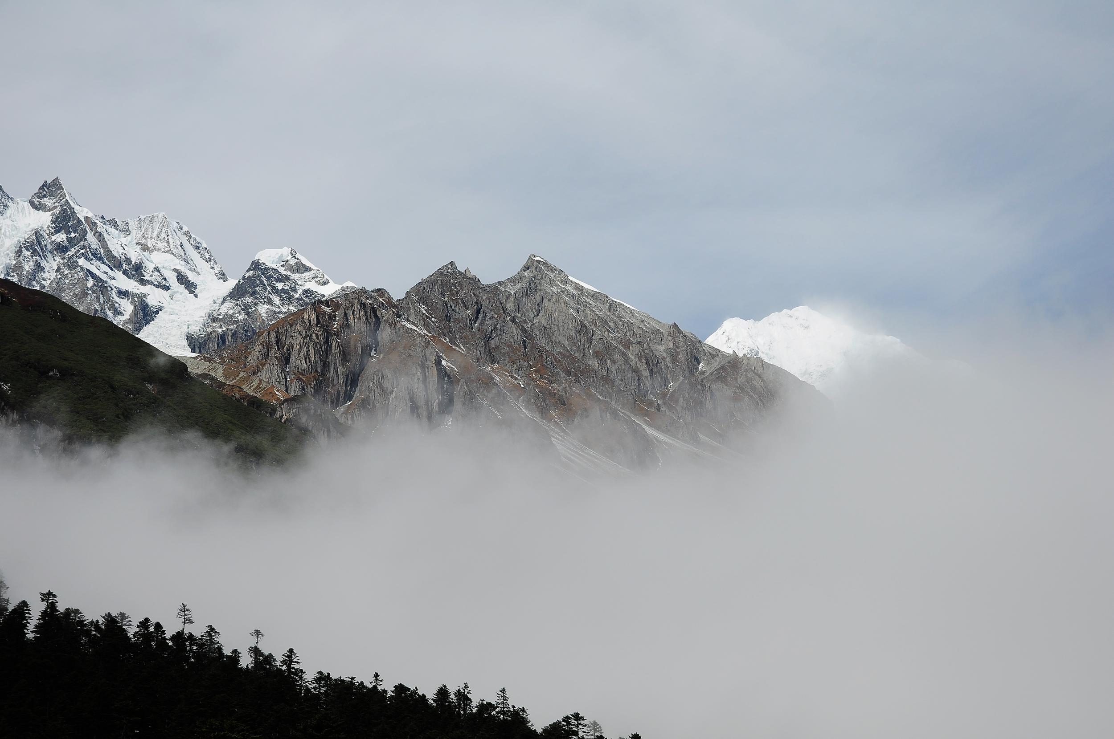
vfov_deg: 29.8
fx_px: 1391
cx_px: 557
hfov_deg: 43.7
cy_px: 370
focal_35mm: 45
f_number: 6.3
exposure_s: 1/1600
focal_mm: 30
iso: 200
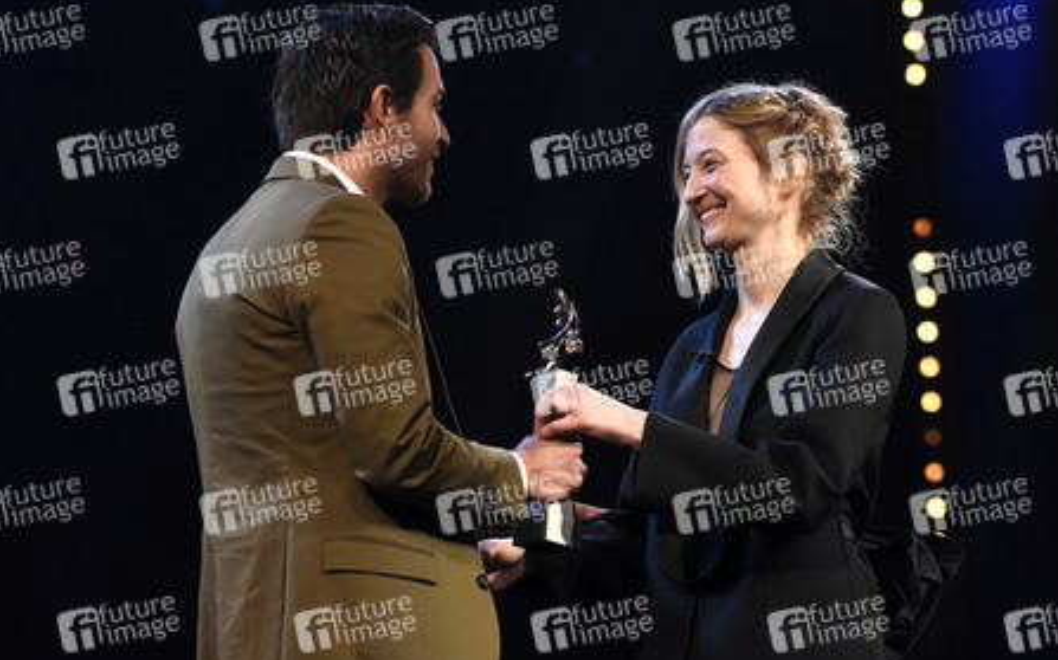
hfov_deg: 19.3
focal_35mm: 108
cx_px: 529
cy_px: 329
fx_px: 3113
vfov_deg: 12.1
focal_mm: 70
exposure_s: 1/320
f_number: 3.2
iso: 1600
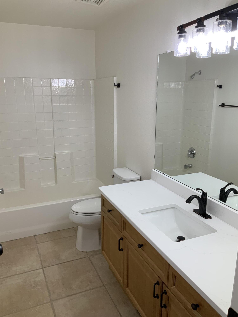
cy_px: 158
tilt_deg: -12.9
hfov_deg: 48.2
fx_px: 266
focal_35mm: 29
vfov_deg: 61.7
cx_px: 119
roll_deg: +0.4
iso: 64
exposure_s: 1/120
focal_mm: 3
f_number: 1.8
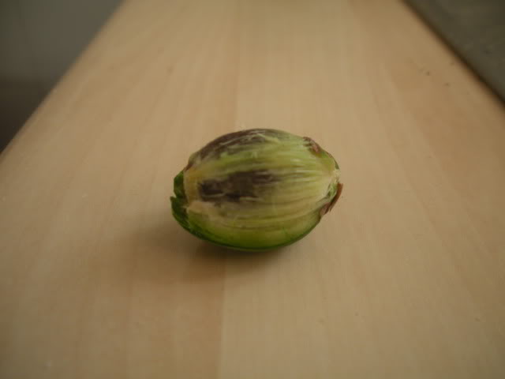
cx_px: 252
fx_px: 511
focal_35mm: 35
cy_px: 190
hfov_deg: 52.6
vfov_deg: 40.7
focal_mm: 6.3
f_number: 3.5
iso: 105
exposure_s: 1/58.2
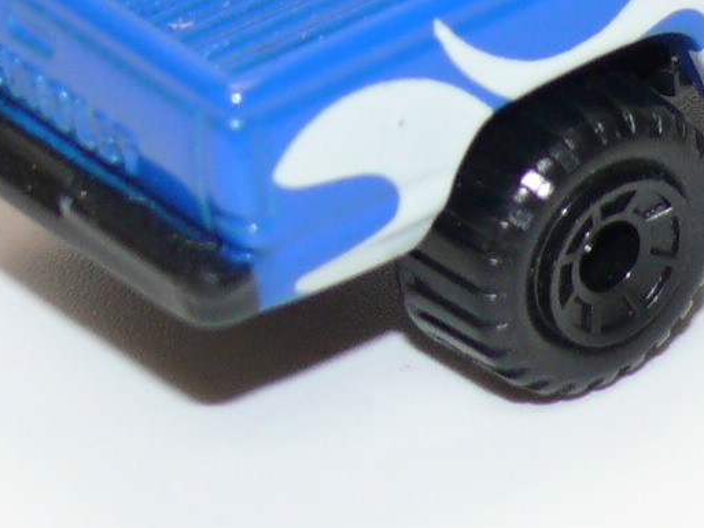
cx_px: 715
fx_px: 6530
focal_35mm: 321
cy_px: -232
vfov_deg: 4.6
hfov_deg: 6.2
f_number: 4
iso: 100
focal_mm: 13.5
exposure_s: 1/30
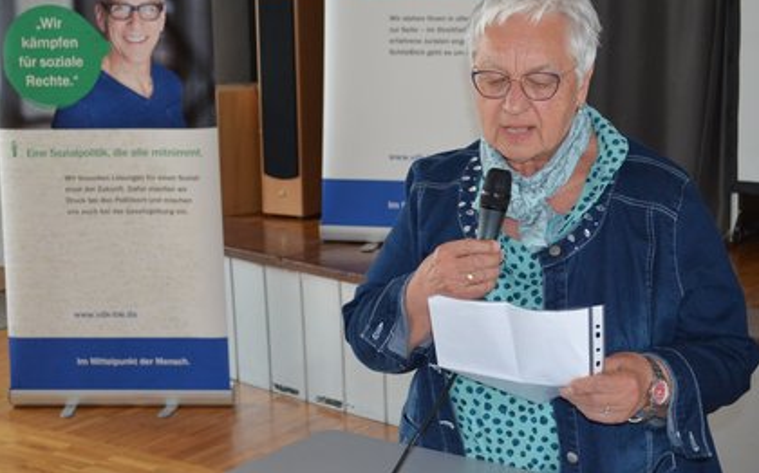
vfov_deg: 19.4
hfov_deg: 30.6
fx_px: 1385
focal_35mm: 67
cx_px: 351
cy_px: 203
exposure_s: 1/60
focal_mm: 40
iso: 1400
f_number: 5.3
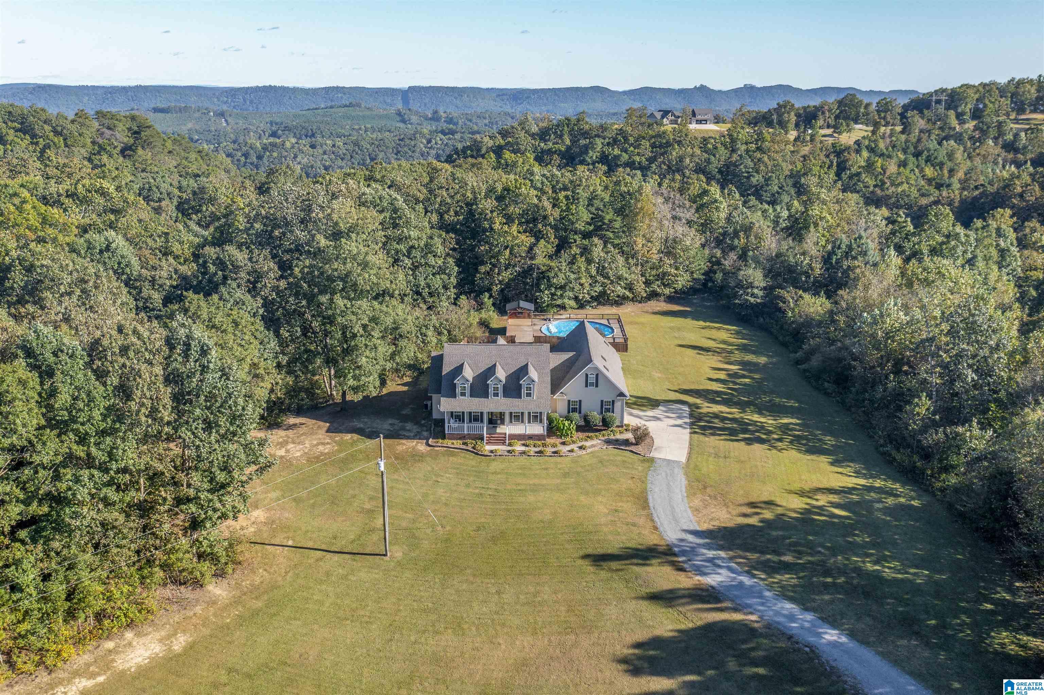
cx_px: 522
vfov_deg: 46.4
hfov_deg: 65.5
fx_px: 812
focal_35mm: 28
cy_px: 348
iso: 100
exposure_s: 1/200
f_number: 4
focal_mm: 10.26
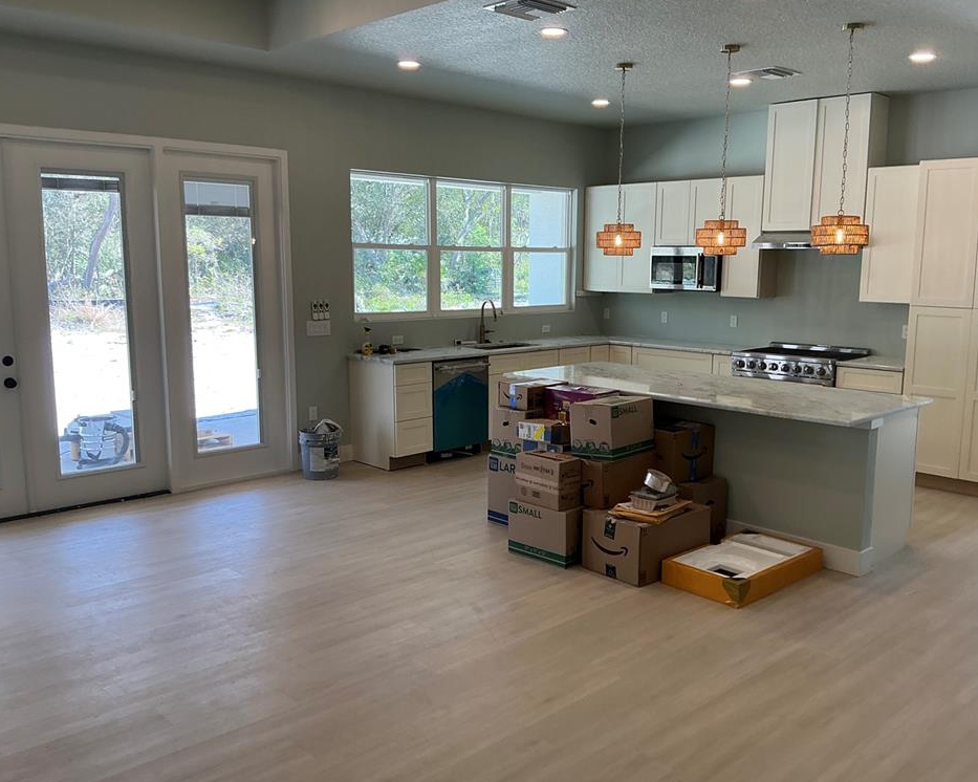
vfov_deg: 48.5
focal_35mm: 30
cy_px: 394
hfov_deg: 58.7
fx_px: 868
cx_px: 524
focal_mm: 3
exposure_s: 1/120
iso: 40
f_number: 1.8
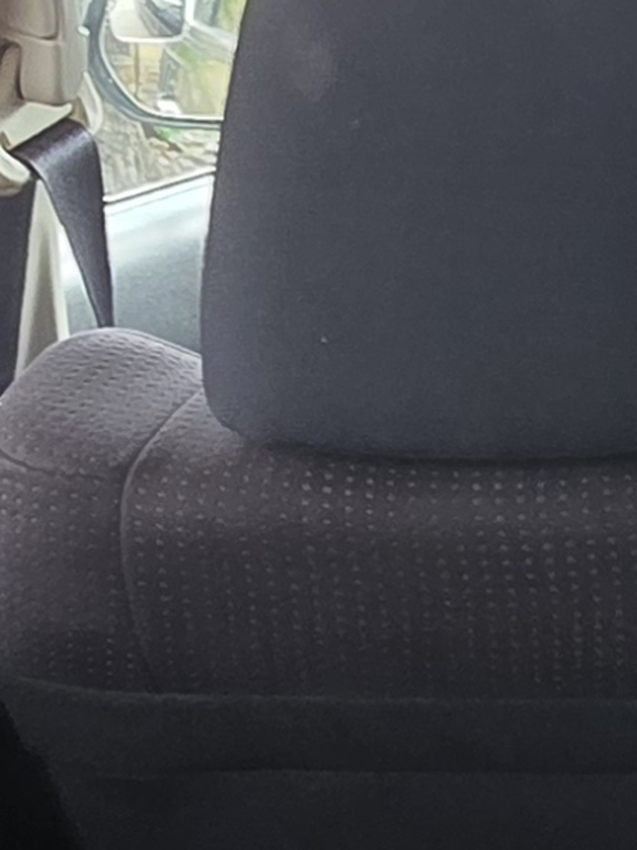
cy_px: 435
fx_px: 2283
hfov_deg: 13.1
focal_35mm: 93
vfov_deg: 21.1
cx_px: 1382
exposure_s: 1/60
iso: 200
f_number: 1.9
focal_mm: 2.2
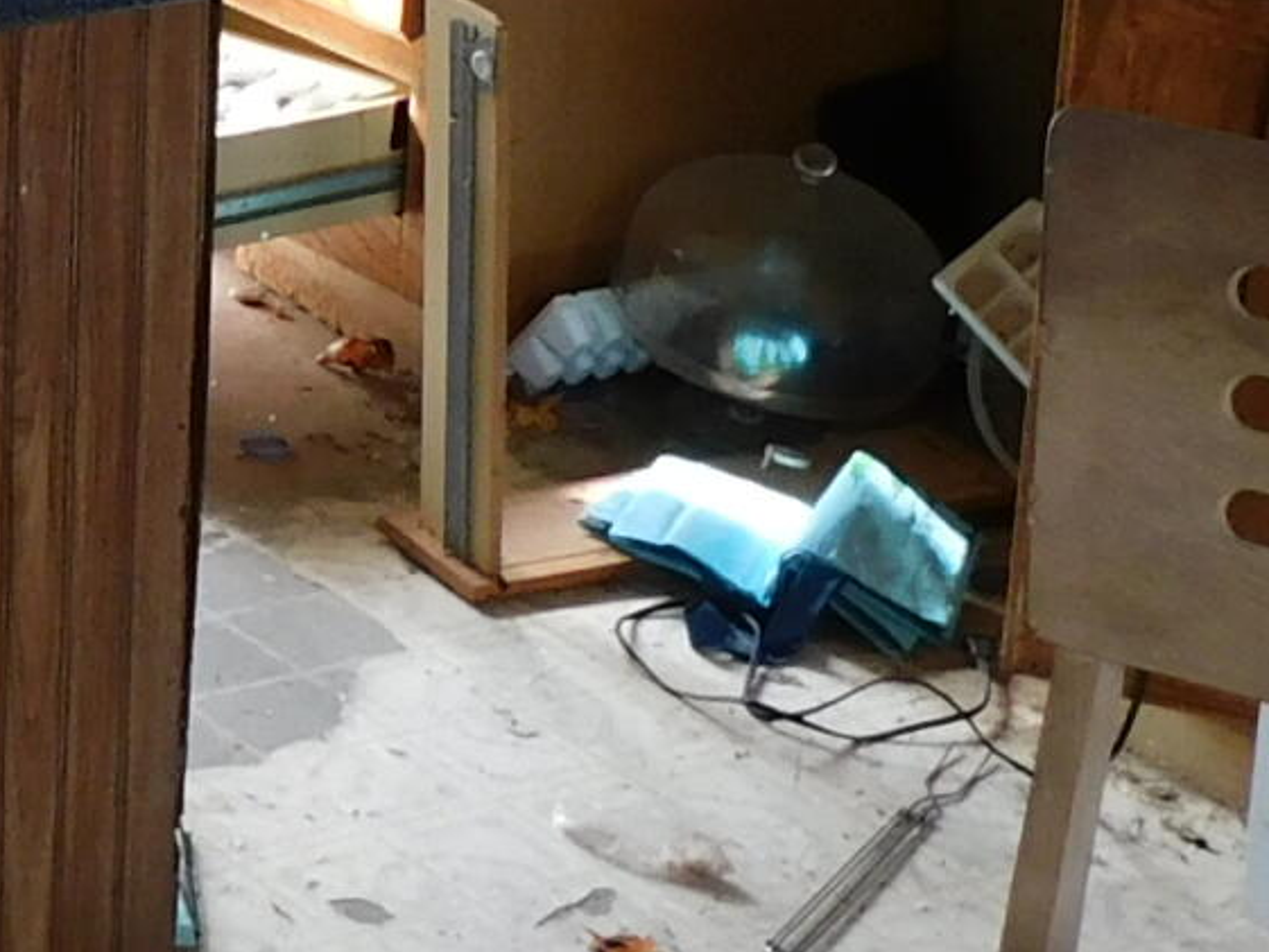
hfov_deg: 14.9
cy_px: -590
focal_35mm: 123
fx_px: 4510
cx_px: -620
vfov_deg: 11.4
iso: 125
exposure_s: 1/50
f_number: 3
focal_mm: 4
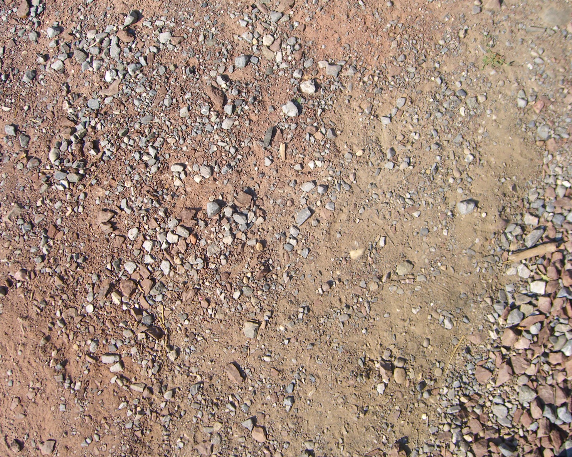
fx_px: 677
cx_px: 269
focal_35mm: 40
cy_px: 227
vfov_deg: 37.3
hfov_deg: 45.8
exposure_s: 1/400
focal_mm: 7.9
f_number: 4
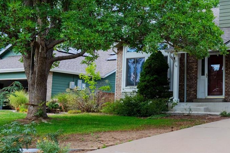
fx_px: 358
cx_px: 211
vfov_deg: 24.2
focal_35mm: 56
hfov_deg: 33.6
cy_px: 71
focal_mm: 24
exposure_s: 1/800
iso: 50
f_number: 9
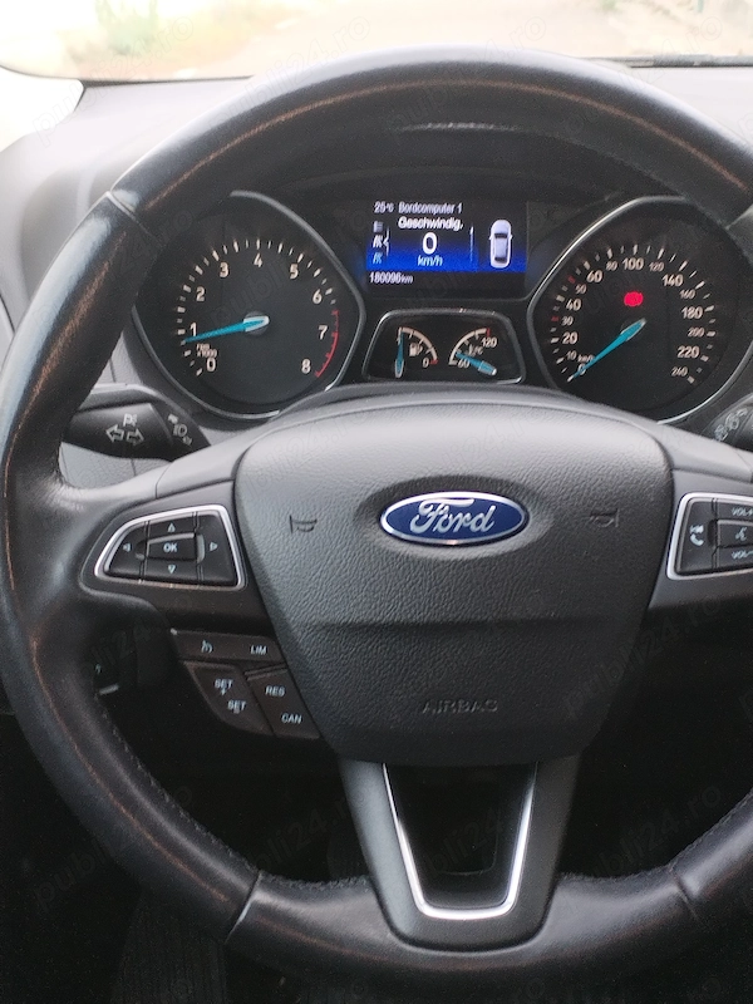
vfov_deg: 37.5
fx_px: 1479
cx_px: 376
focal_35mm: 51
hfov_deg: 28.6
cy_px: 502
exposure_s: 1/50
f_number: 1.8
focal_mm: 4.75
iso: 211
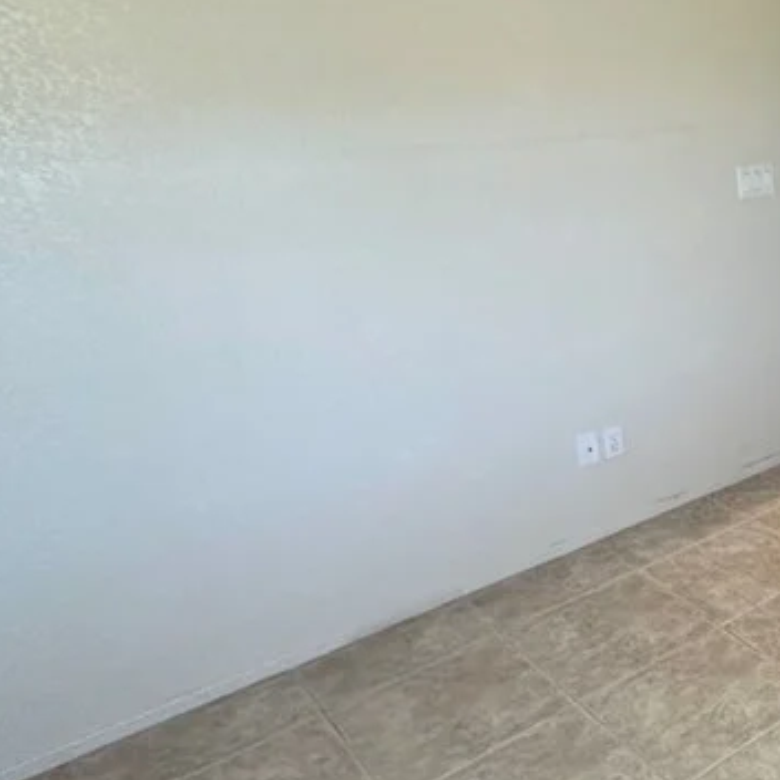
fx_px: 918
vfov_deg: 46.0
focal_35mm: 36
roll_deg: +0.0
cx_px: 955
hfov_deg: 35.3
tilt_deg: -20.0
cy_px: 403
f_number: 2.2
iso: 320
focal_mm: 2.22
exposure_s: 1/60
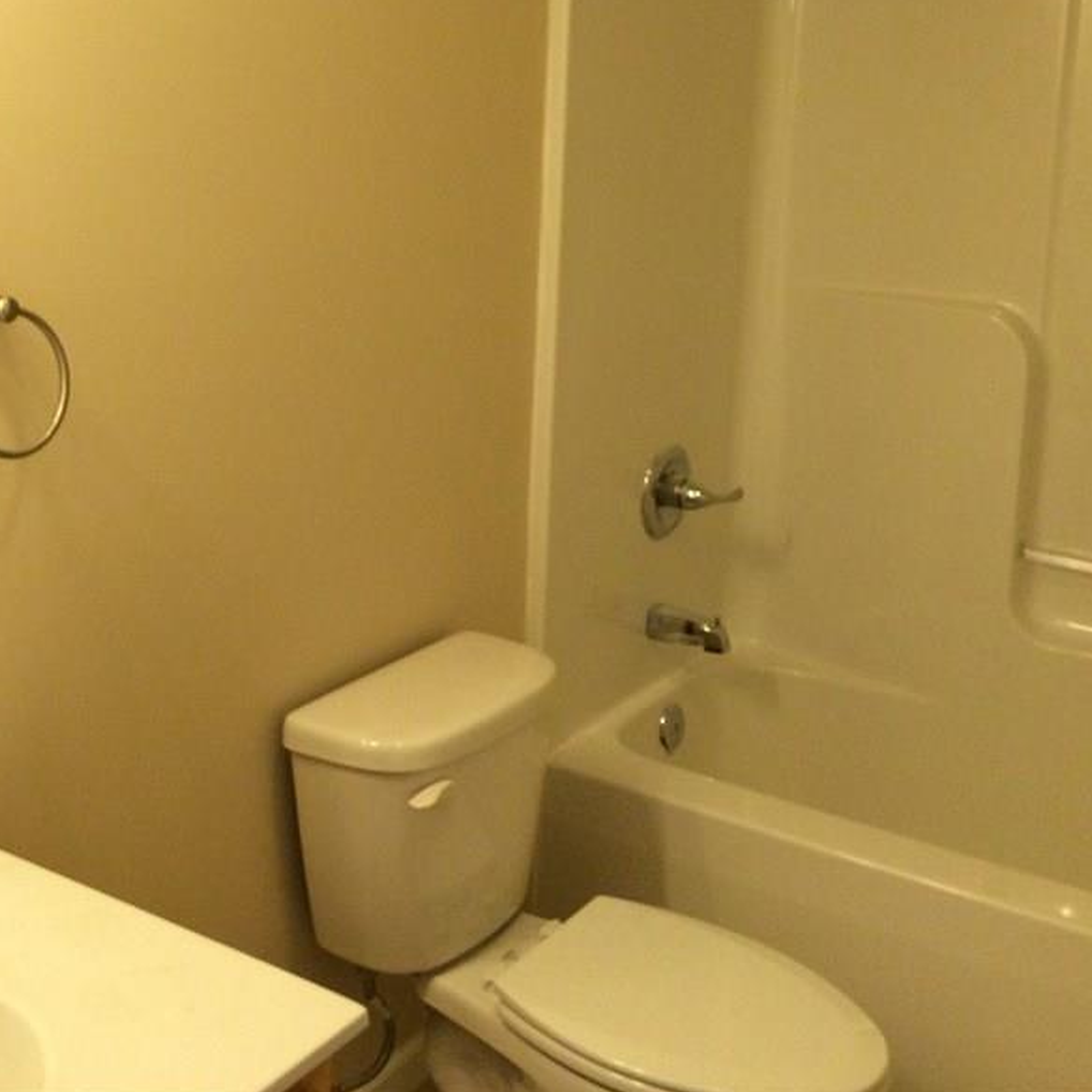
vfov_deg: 37.2
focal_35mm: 45
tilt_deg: -12.9
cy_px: 378
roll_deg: +1.0
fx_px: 1606
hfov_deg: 37.2
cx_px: 375
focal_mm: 4.15
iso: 200
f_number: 2.2
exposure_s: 1/30
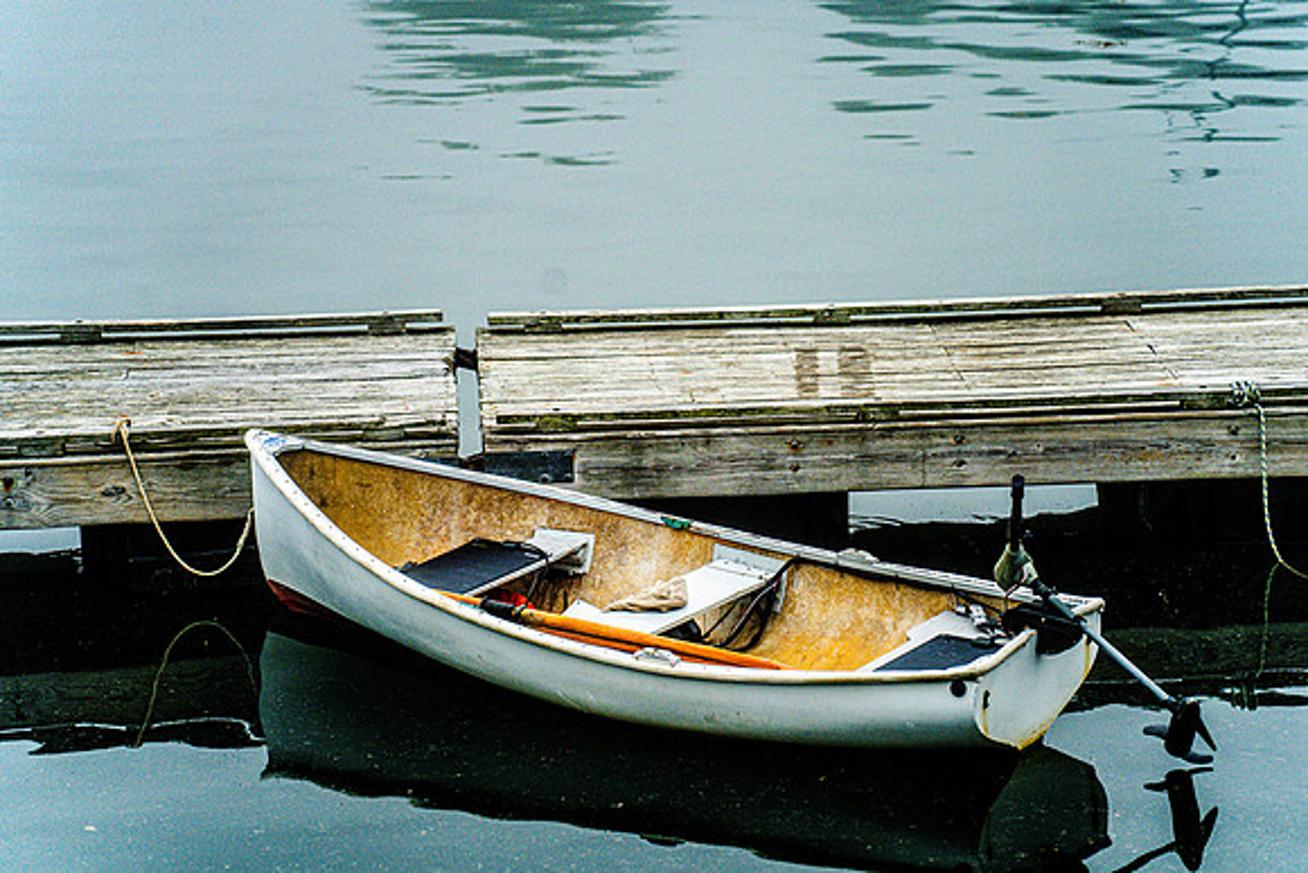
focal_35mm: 110
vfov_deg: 12.5
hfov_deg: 18.7
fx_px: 3979
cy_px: 455
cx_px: 682
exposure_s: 1/2500
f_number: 4
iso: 640
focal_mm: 105
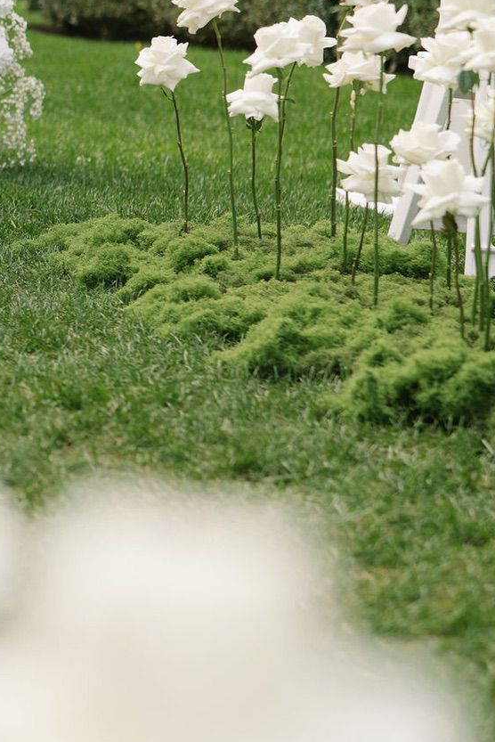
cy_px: 62
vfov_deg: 11.3
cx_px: -388
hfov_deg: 7.4
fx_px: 3709
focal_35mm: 180
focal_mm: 50
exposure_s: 1/1000
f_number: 2
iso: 200
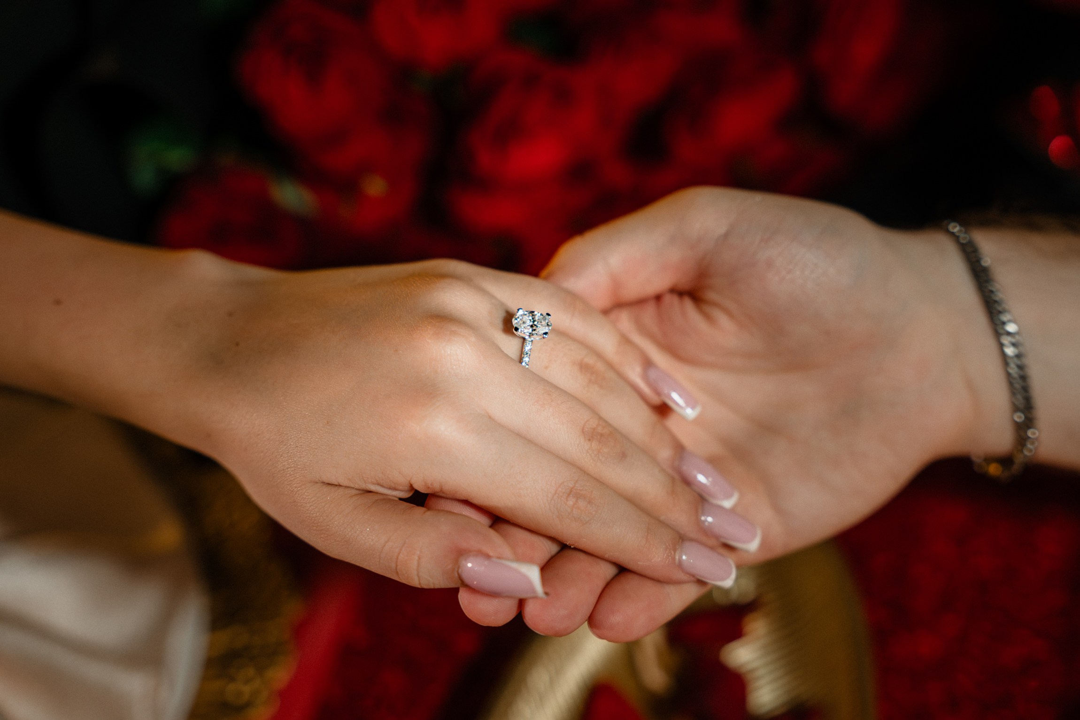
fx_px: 1800
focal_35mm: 60
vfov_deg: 22.6
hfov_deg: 33.4
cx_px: 540
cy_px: 360
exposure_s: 1/160
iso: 3200
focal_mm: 60
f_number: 2.8
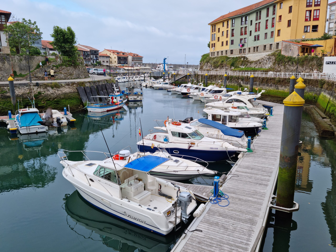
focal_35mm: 27
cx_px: 168
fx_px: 262
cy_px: 126
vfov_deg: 51.4
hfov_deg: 65.3
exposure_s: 1/564
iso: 25
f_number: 2
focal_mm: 5.9
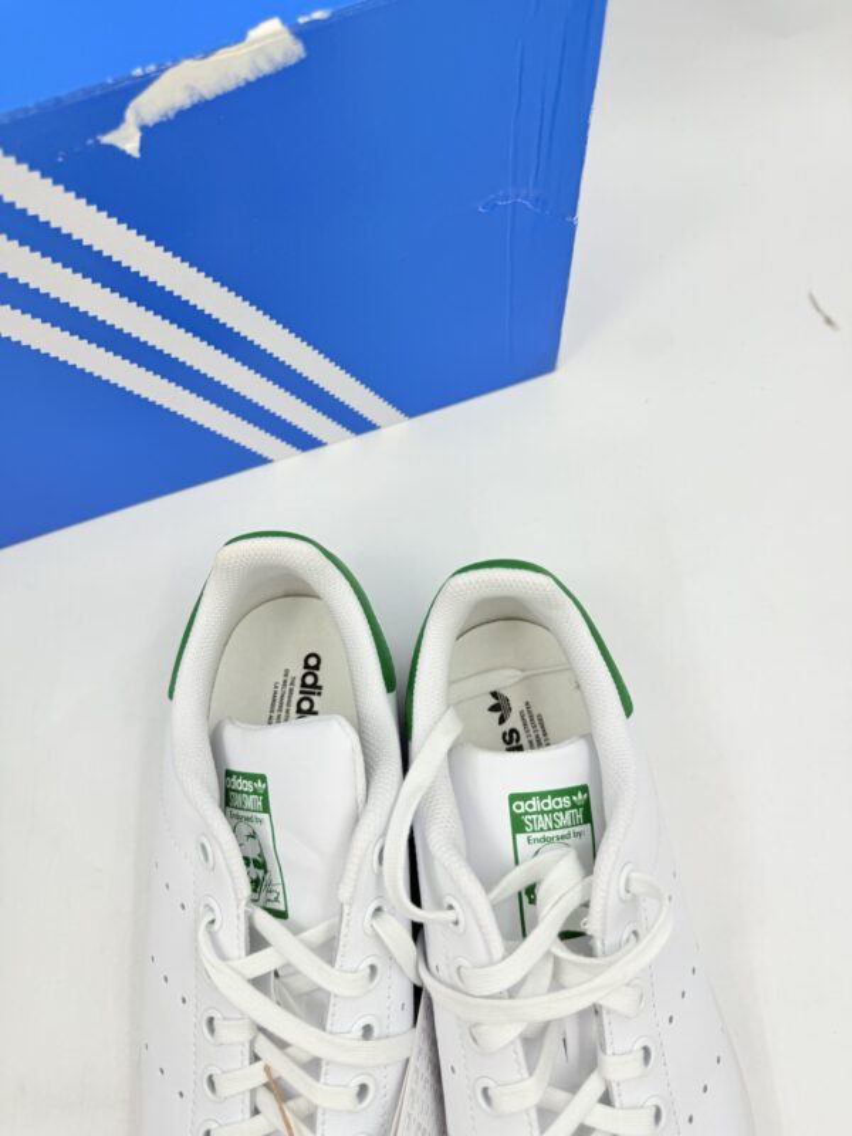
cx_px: 426
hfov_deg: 56.8
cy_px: 568
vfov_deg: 71.6
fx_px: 788
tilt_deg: -64.4
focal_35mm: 24
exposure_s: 1/1410
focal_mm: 6.76
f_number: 1.78
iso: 80
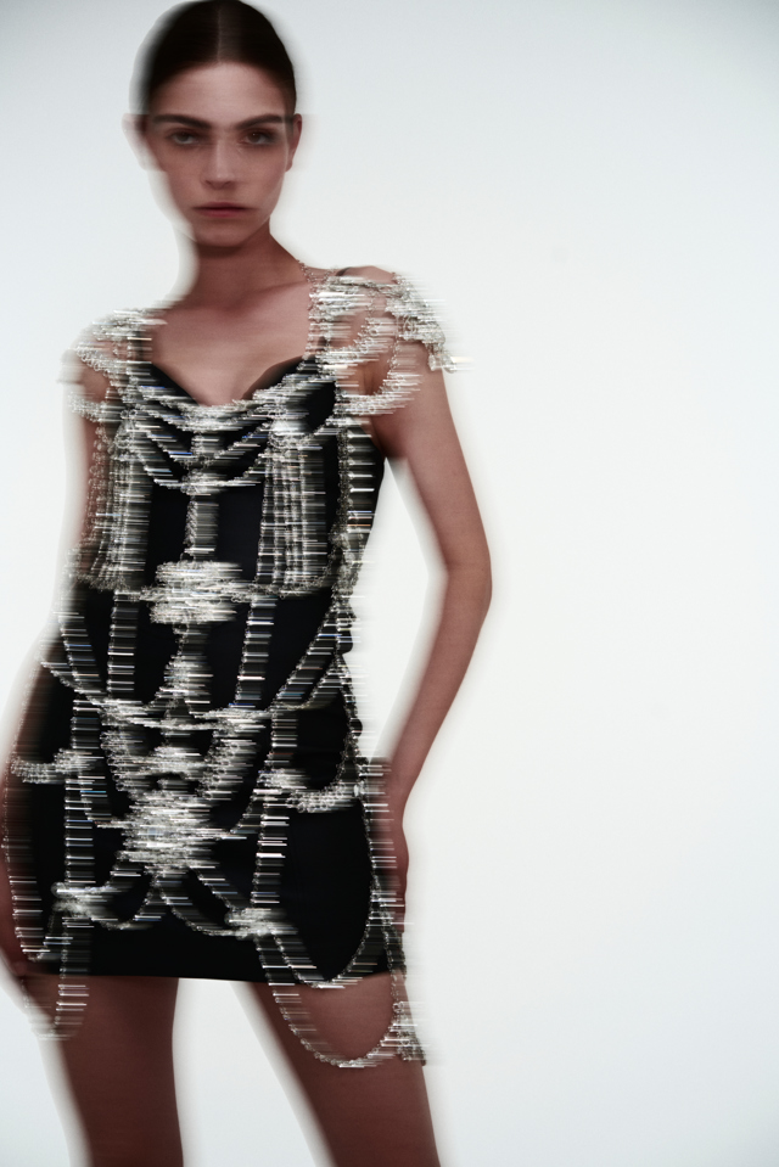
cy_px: 584
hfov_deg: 24.6
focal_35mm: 55
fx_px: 1784
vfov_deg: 36.2
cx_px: 390
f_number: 5.6
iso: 200
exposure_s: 1/40
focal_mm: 55
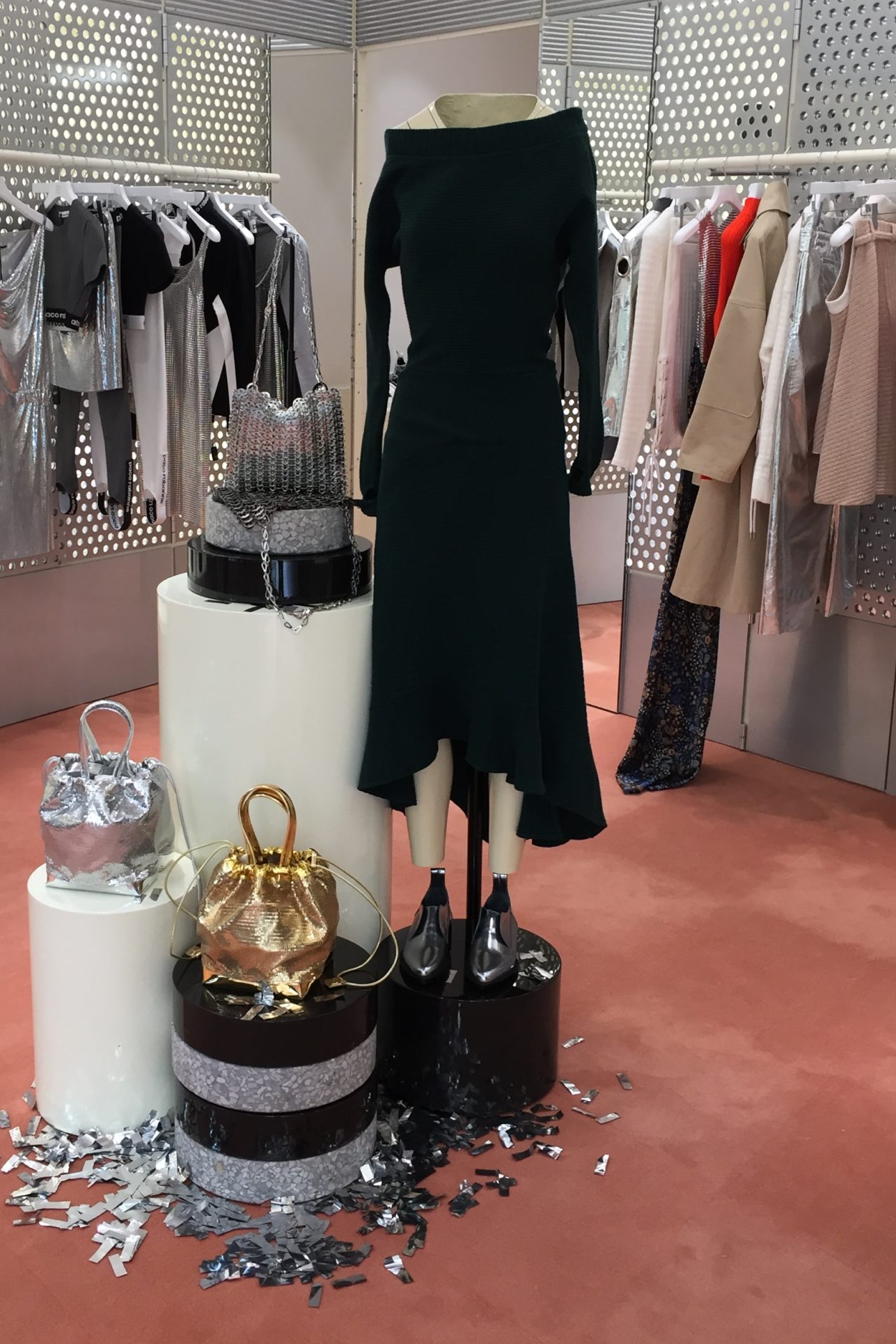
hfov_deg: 33.3
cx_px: 369
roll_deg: -1.3
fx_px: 1493
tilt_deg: -13.2
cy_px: 608
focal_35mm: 40
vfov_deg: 48.4
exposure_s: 1/33
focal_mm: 4.15
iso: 32
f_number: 2.2
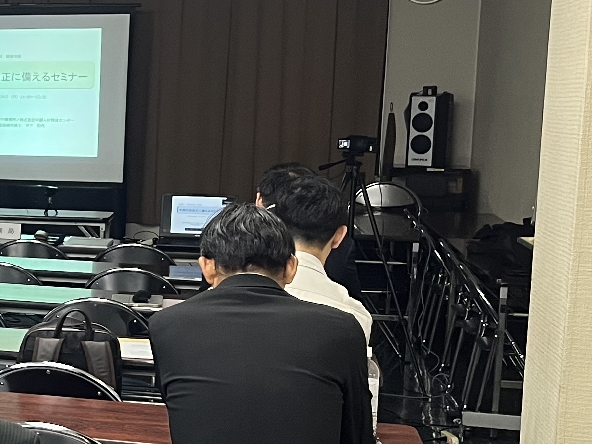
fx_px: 1505
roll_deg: -0.2
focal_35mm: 88
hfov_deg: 19.0
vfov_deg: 16.8
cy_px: 240
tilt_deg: -7.3
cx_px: -345
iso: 160
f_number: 1.6
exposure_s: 1/60
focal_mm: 5.1
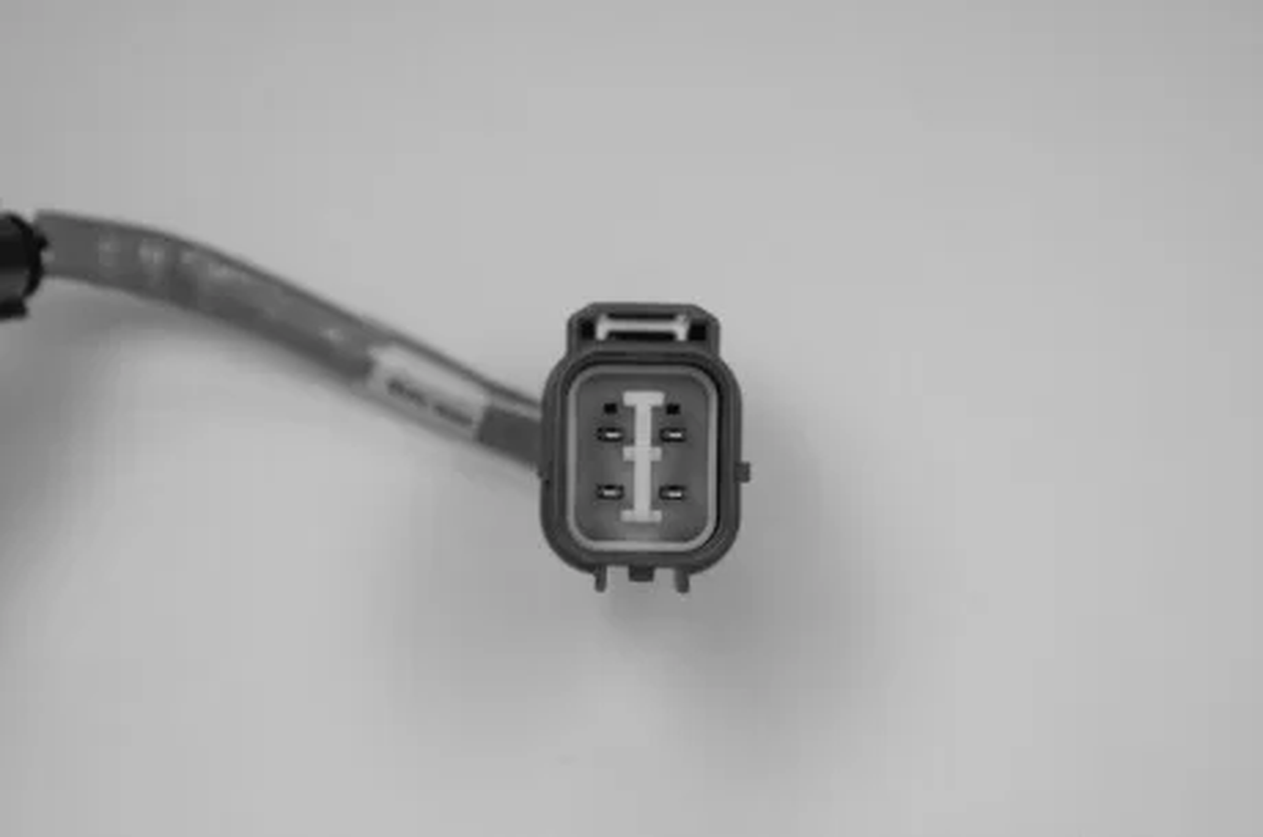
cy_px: 418
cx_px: 632
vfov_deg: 15.1
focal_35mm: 90
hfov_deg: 22.7
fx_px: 3152
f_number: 5.6
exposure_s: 1/100
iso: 400
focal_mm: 60
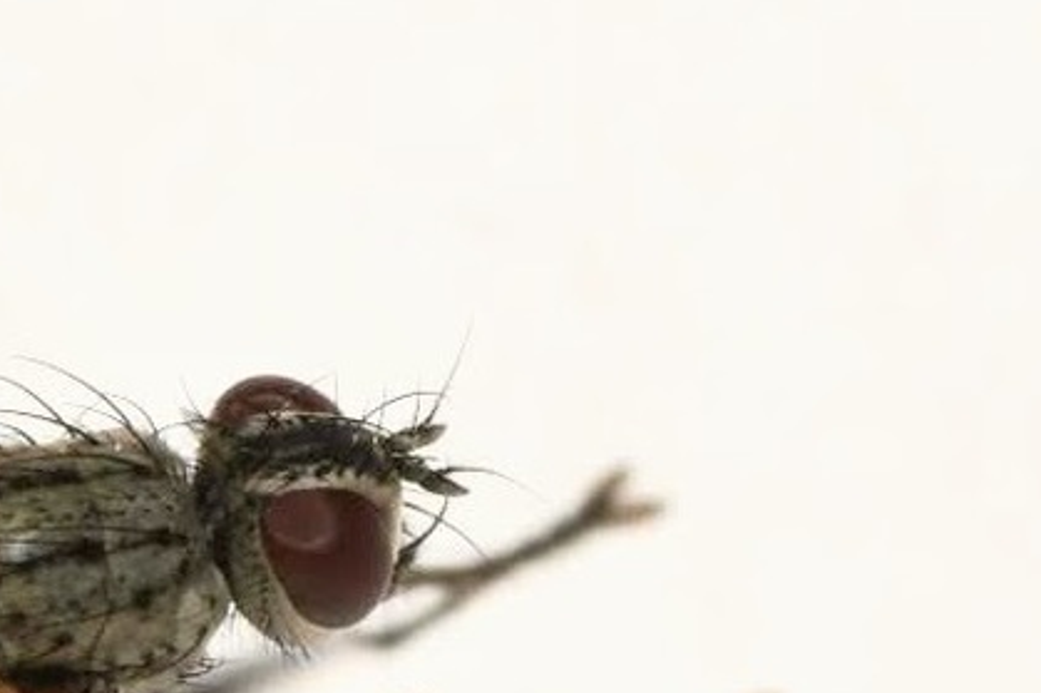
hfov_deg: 5.7
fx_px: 10439
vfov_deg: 3.8
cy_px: 698
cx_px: 97
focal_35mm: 361
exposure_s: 1/60
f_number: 32
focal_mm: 105
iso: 250
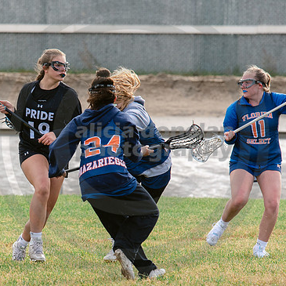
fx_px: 4758
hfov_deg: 3.4
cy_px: 210
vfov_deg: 3.4
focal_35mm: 509
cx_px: 6
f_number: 5
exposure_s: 1/1250
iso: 400
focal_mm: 200
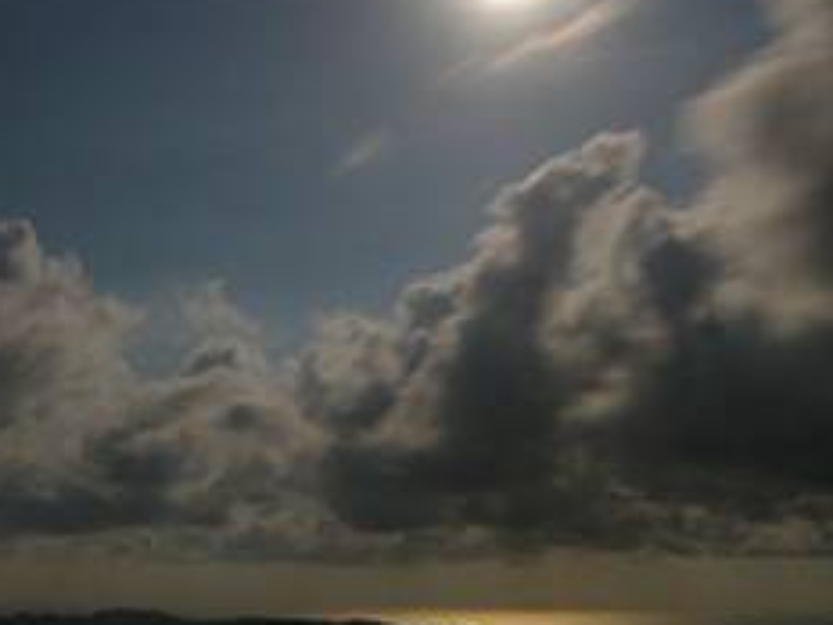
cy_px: 370
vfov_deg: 23.6
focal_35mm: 62
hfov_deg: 31.2
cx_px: 409
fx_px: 1492
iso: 100
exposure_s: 8
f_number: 2.8
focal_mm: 6
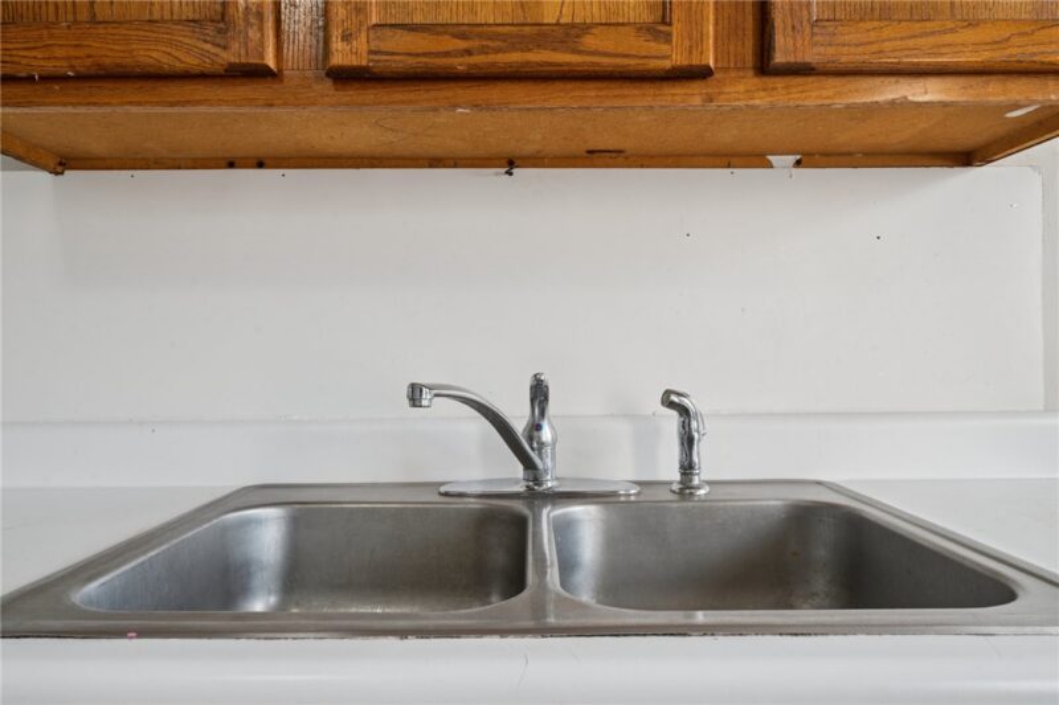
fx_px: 706
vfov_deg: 53.1
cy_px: 352
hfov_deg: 73.8
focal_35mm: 24
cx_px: 530
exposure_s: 1/2.5
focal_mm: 24
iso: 100
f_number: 11
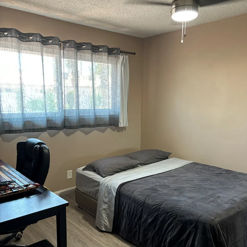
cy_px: 143
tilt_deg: -11.0
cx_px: 124
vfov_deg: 52.3
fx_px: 250
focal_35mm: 31
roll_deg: -0.6
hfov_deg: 52.5
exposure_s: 1/60
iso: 250
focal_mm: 5.96
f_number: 1.6
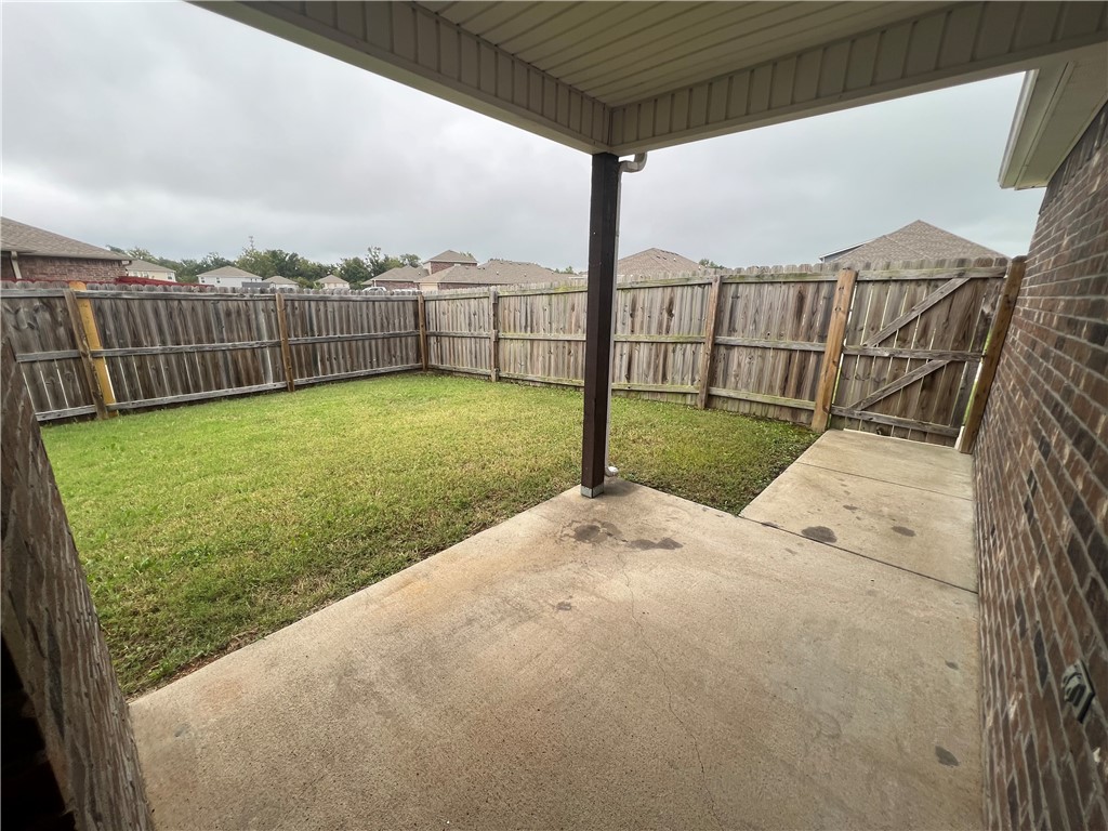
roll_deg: -1.1
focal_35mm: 13
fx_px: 416
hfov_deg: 106.2
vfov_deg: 89.9
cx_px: 554
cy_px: 416
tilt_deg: -16.9
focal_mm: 1.57
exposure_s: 1/288
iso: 32
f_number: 1.8
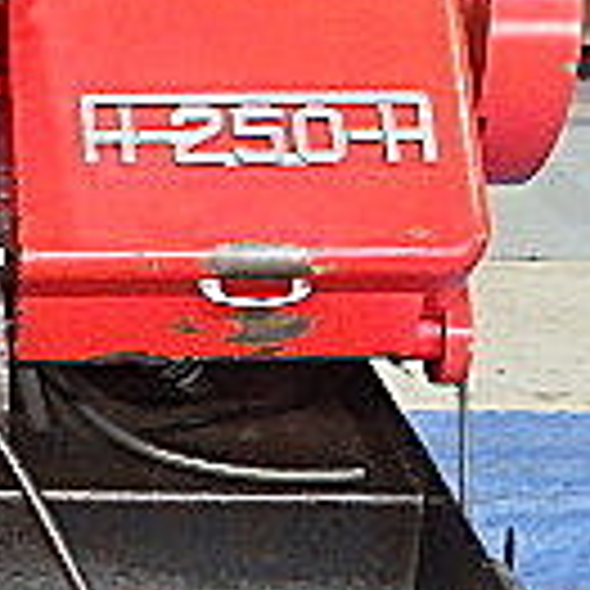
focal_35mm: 121
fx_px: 2333
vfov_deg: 14.4
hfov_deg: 13.9
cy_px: 297
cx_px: -180
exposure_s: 1/45
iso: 640
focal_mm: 5
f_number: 3.5
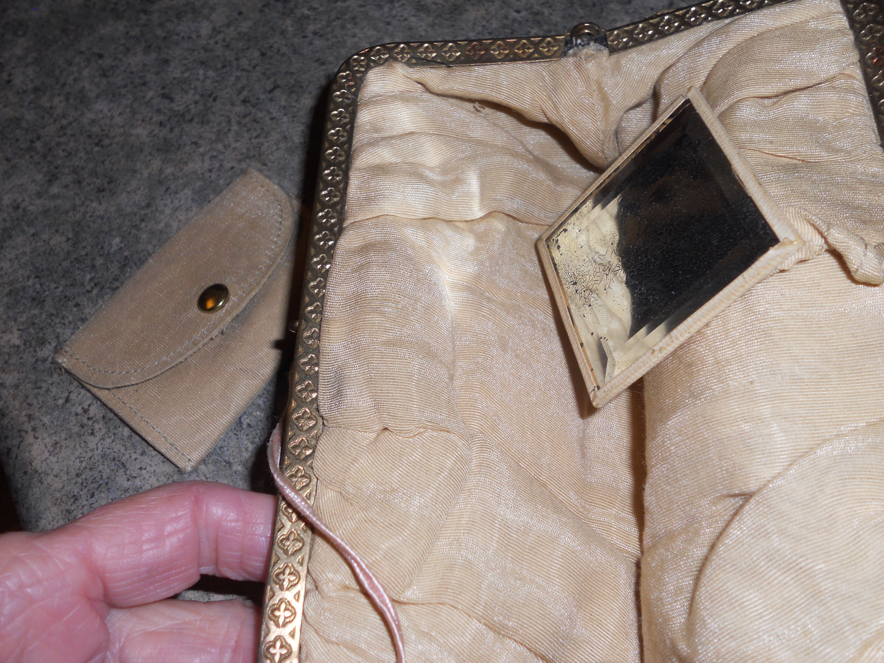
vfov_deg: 44.2
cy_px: 332
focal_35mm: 32
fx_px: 817
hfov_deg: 56.8
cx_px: 442
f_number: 8.8
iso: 80
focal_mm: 5.8
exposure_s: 1/25
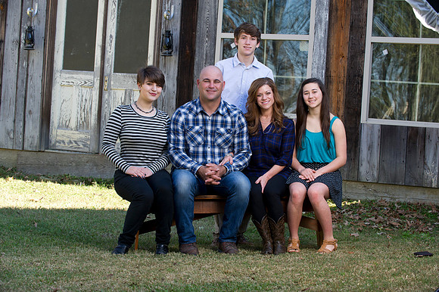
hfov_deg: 23.7
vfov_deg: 15.9
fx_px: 1048
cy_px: 146
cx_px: 220
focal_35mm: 86
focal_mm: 86
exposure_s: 1/125
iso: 400
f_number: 6.3
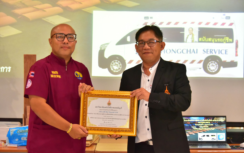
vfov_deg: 11.4
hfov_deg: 18.1
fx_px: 765
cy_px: 81
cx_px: 122
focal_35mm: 115
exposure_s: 1/125
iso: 10000
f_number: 5.6
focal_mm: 112
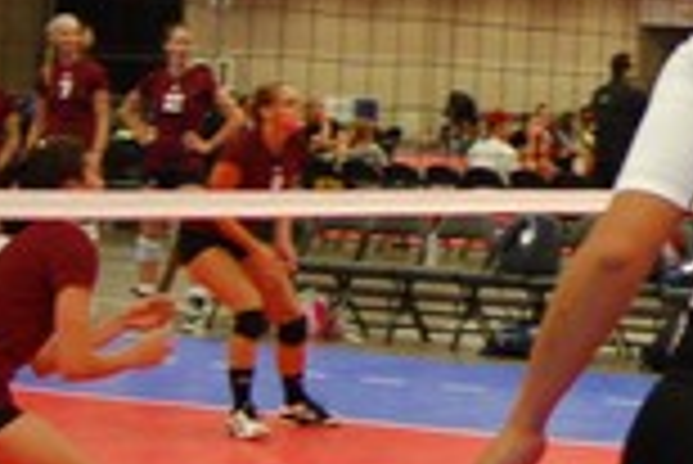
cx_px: 1314
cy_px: -70
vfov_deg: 8.4
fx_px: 3141
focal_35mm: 163
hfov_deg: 11.5
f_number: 3.3
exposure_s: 1/80
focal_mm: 28
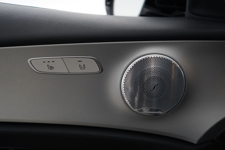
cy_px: 75
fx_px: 175
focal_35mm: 28
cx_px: 112
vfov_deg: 46.4
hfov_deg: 65.5
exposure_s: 1/60
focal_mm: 28
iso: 3200
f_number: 3.5
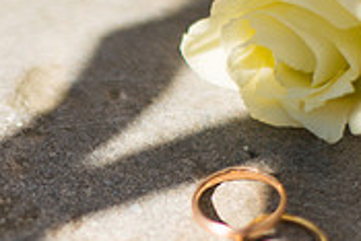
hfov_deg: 12.3
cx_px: 29
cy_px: 205
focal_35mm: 166
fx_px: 1666
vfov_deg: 8.3
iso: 100
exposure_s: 1/6400
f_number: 1.4
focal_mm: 50
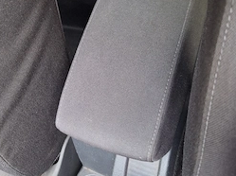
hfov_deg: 50.1
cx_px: 105
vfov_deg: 38.0
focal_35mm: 37
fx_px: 252
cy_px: 55
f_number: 1.8
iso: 500
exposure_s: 1/20
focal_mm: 5.54
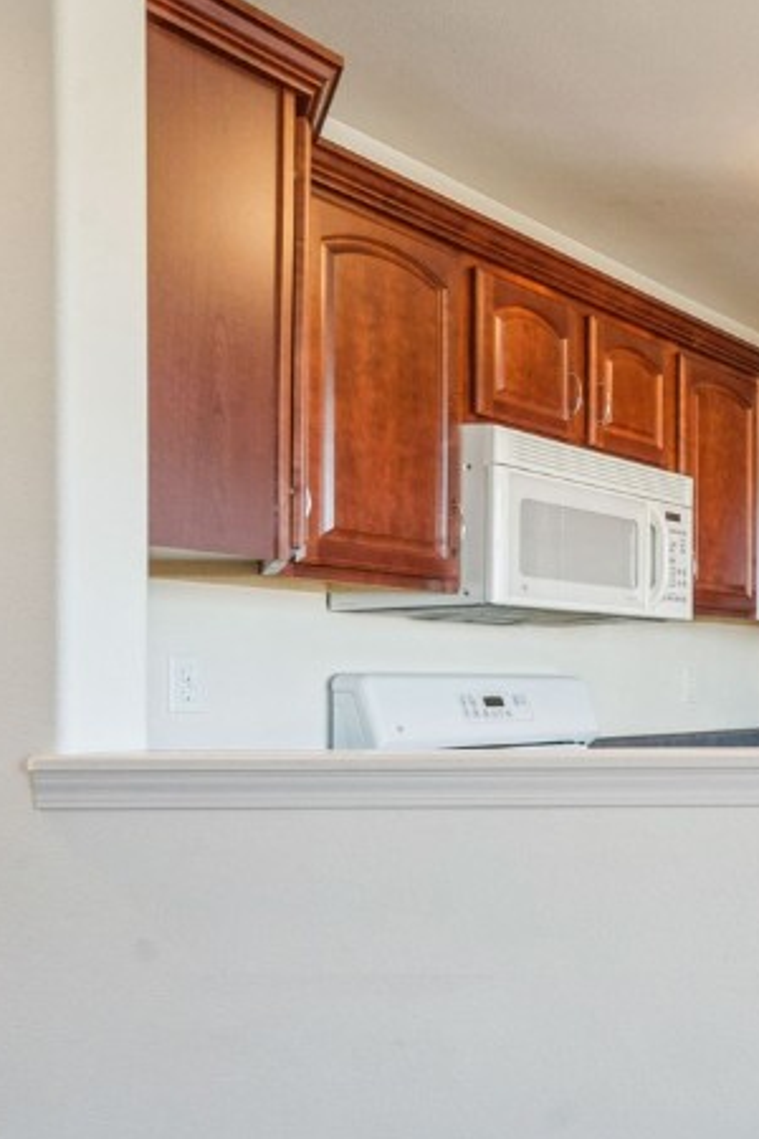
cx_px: 1424
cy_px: 681
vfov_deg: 47.1
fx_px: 1297
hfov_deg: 20.5
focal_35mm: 41
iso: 400
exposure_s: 1/10
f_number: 10
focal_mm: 16
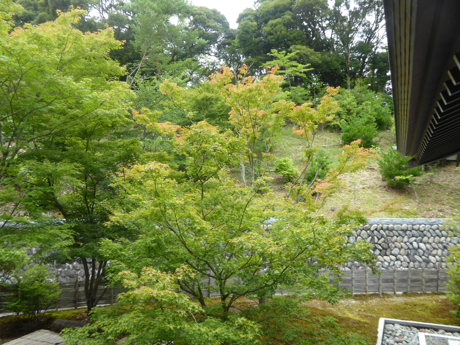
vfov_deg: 44.2
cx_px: 230
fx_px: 425
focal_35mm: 32
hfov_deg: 56.8
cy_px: 172
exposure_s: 1/60
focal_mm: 5.4
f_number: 3.5
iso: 100
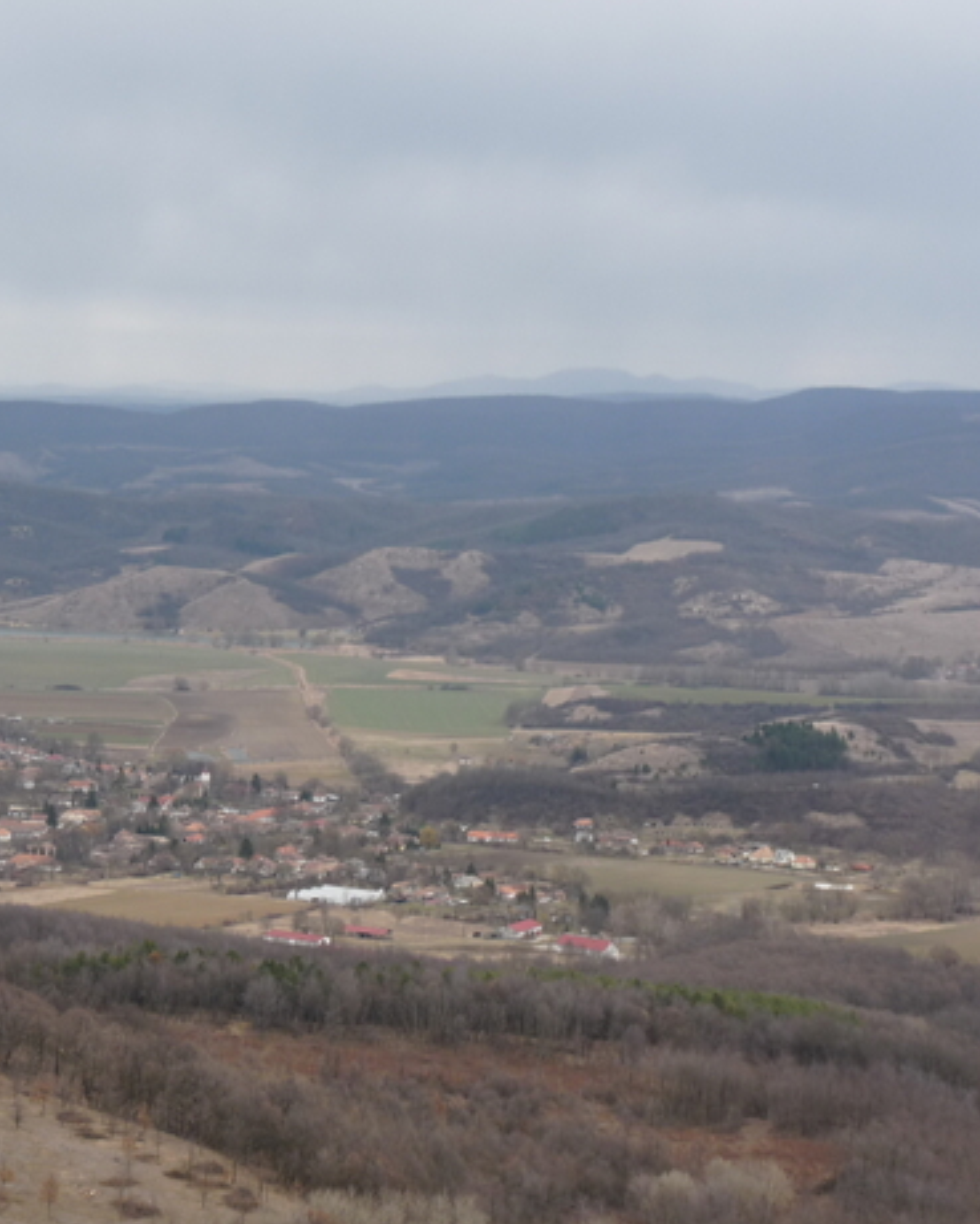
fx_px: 3189
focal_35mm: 88
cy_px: 597
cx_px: 398
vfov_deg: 21.7
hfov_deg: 17.5
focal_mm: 11.5
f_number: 4
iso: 100
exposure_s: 1/160
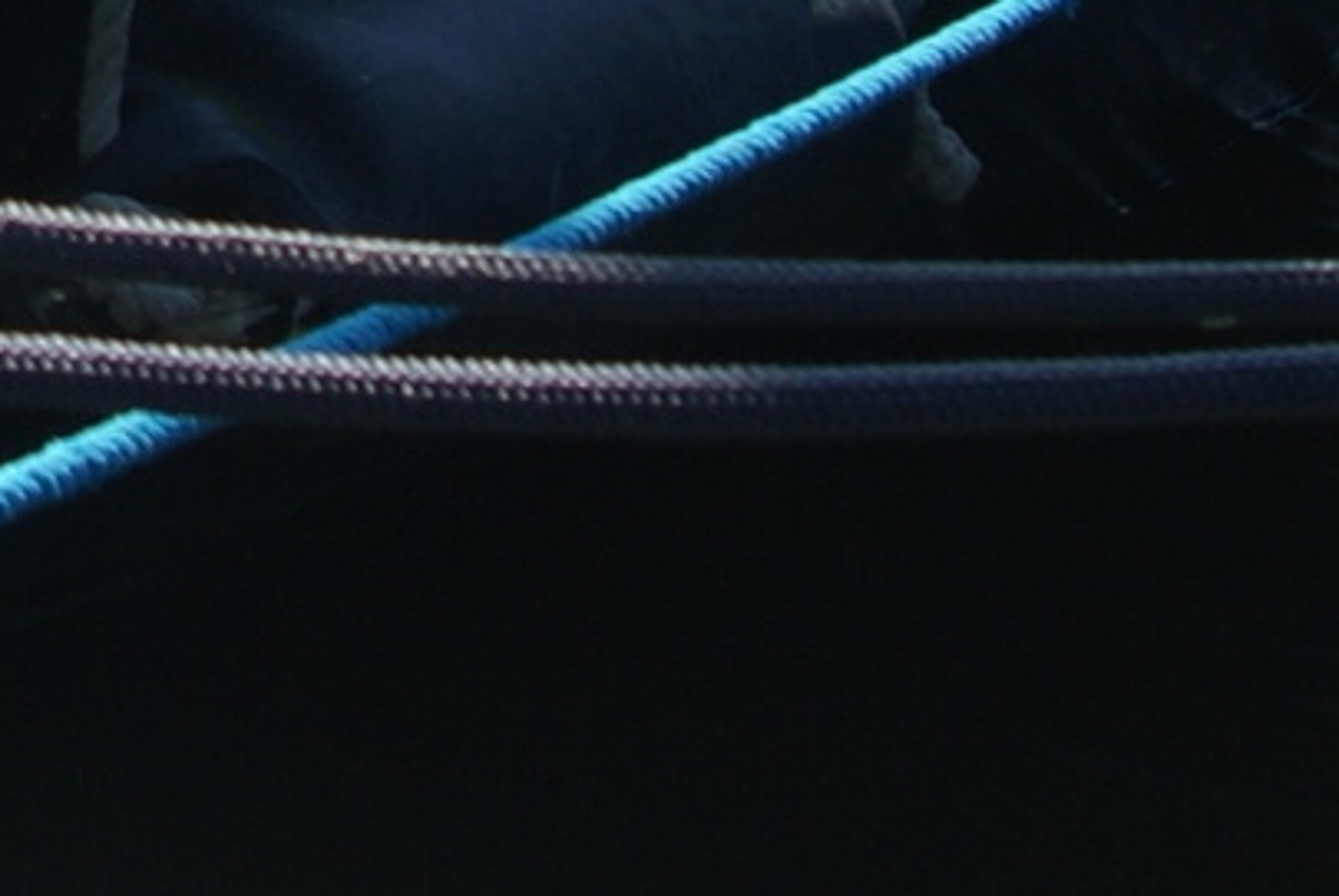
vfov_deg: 5.2
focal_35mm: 259
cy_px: -1152
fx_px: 9644
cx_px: -2271
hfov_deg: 7.3
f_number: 7.1
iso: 100
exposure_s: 1/250
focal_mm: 28
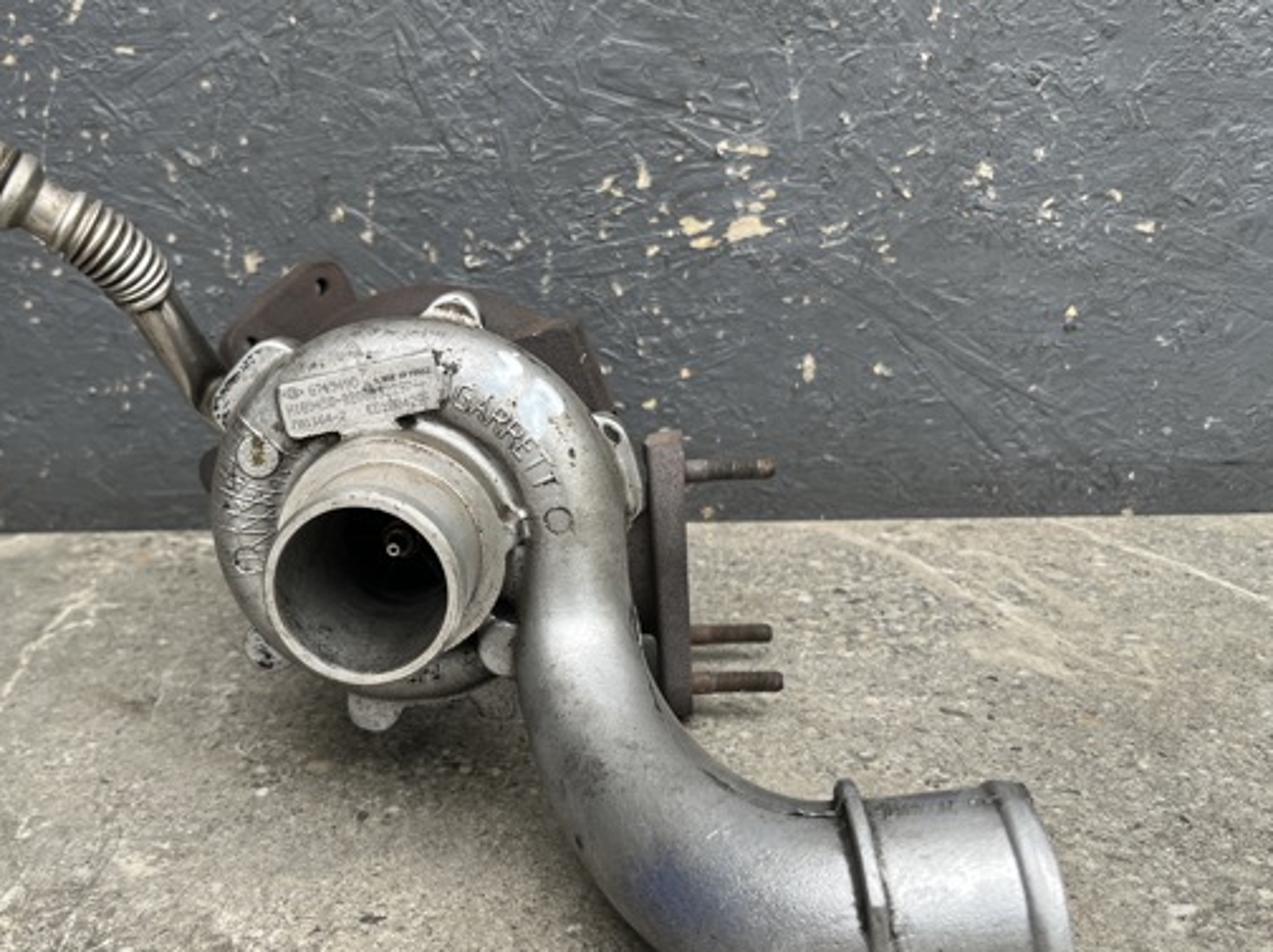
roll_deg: +1.1
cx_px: 518
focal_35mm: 33
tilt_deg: -15.7
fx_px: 1212
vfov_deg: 42.9
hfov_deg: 55.0
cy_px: 504
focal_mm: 5.1
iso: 50
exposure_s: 1/390
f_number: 1.6
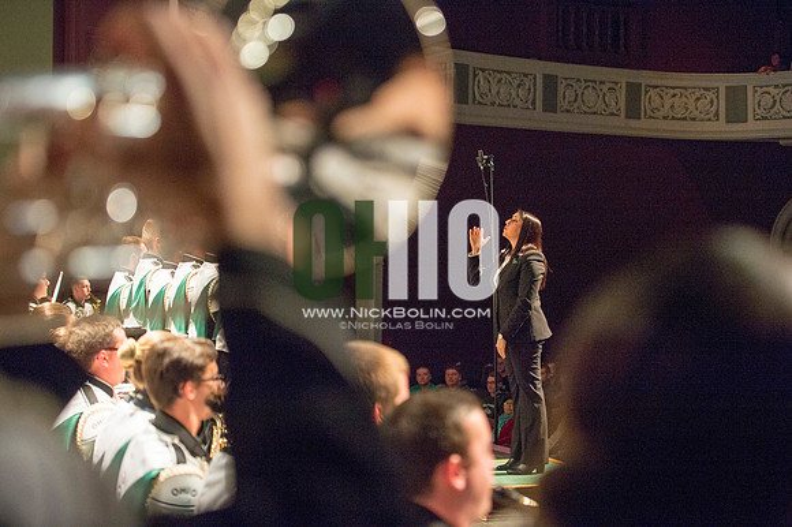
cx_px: 396
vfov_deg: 19.4
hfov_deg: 28.9
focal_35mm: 70
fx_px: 1539
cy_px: 264
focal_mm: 70
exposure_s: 1/250
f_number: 2.8
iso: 2500
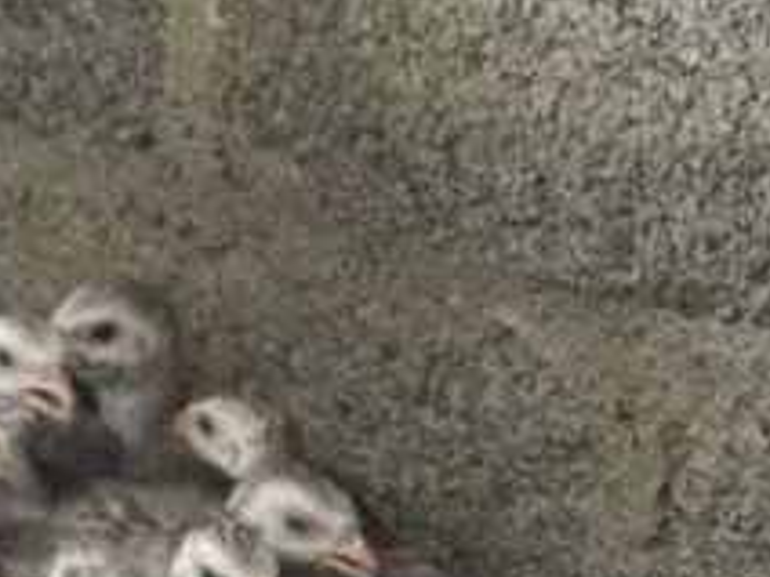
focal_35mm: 145
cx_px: 774
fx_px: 3225
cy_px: 512
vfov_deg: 10.2
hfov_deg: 13.4
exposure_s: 1/93
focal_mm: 6.76
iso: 100
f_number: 1.78
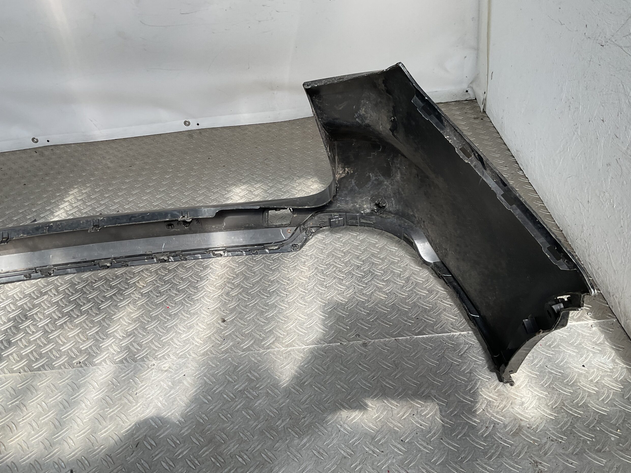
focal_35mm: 30
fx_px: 547
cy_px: 240
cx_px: 322
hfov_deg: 60.0
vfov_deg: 46.8
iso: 16
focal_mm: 3
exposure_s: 1/386
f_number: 1.8
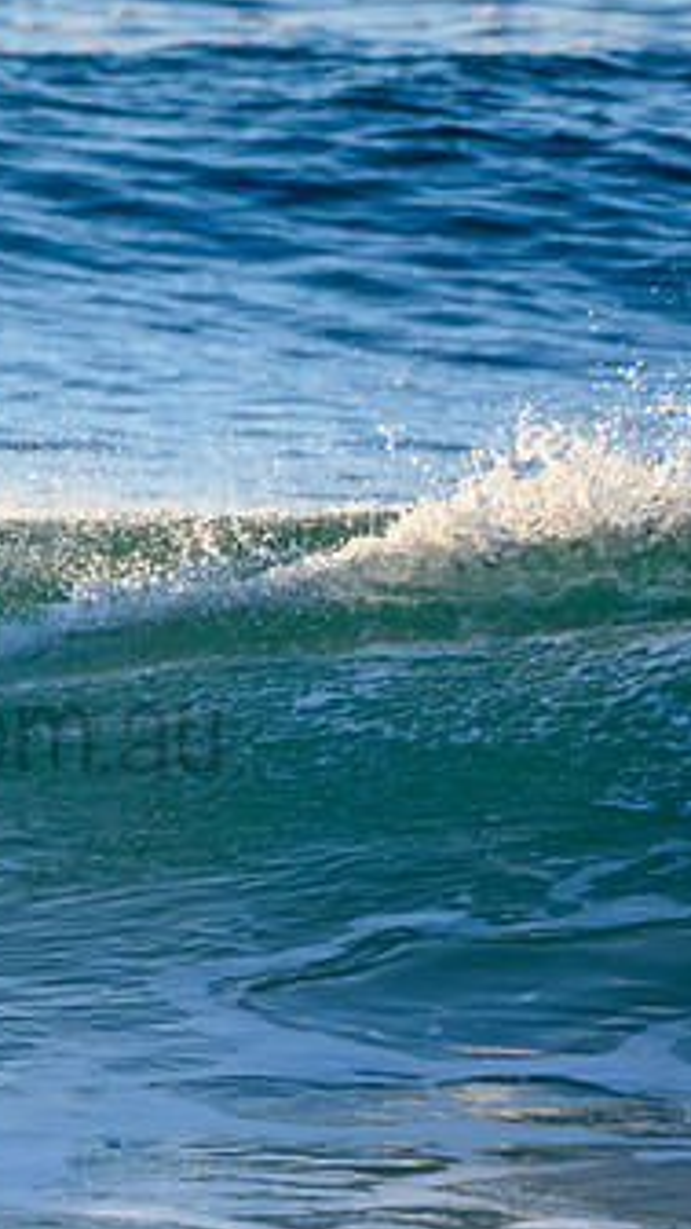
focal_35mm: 1355
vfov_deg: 1.6
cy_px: 689
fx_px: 44137
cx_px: -165
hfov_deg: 0.9
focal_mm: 500
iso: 560
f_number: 5.6
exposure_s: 1/1600
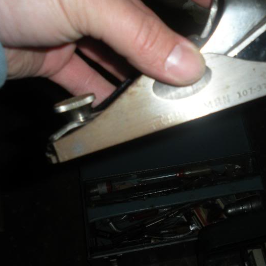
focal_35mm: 62
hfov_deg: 27.3
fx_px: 539
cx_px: 199
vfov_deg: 27.7
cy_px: 112
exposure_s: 1/60
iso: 64
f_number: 3.5
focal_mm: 6.3
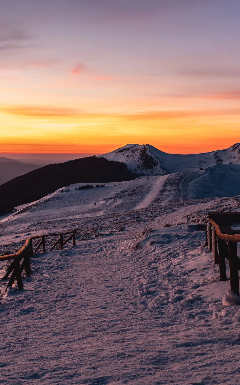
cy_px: 193
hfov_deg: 23.0
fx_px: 586
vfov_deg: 36.3
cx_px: 159
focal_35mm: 56
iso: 2500
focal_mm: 36
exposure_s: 1/60
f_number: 7.1
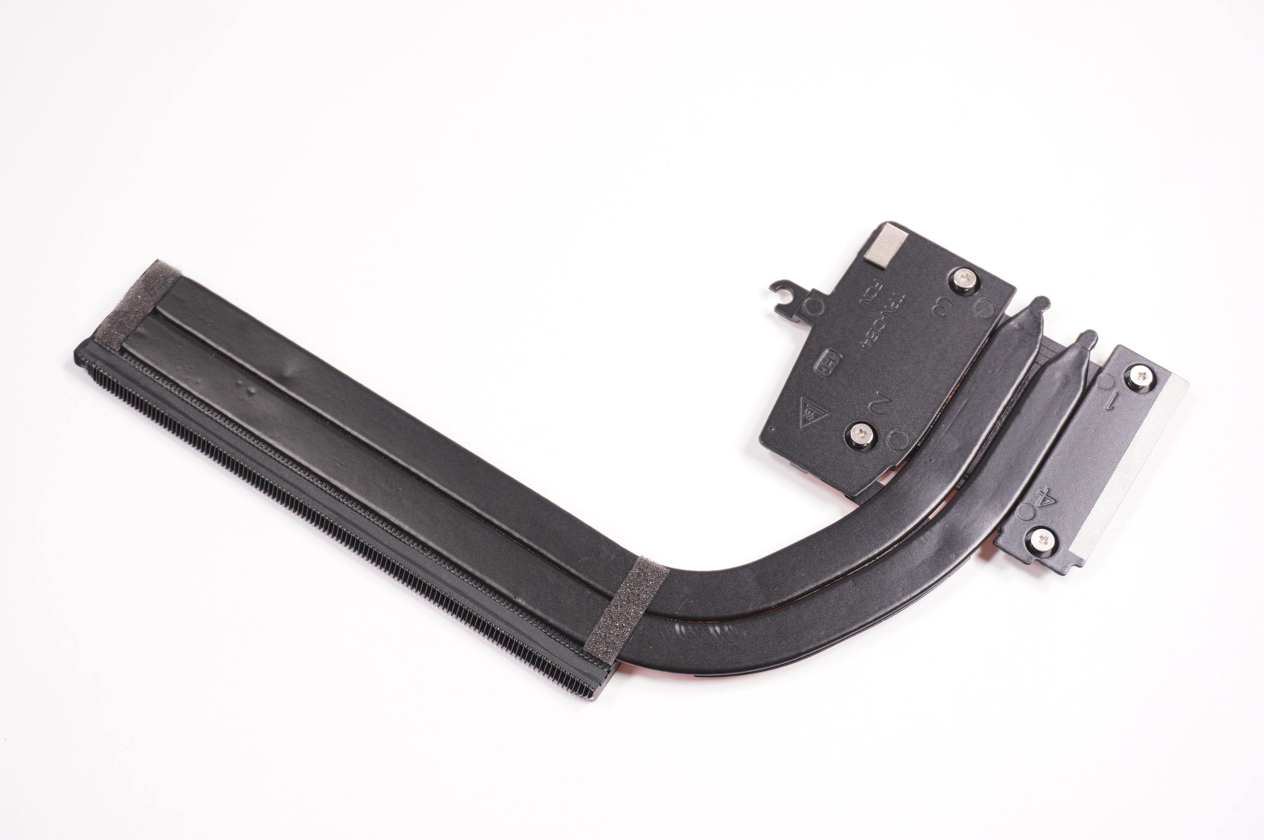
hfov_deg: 43.6
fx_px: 1579
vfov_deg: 29.8
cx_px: 632
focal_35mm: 45
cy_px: 420
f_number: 5.6
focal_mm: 30
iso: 500
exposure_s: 1/200
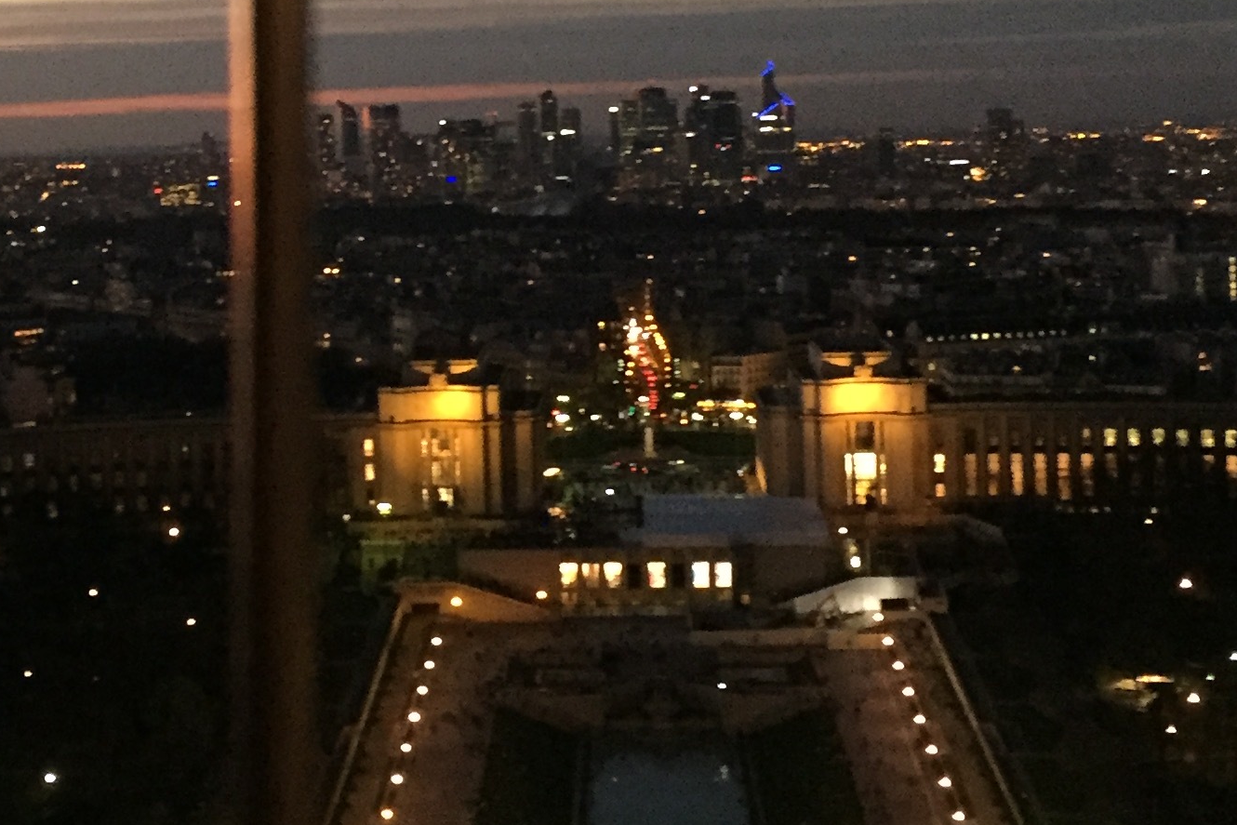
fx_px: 2543
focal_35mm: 74
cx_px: 419
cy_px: 173
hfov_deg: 27.2
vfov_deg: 18.3
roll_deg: +1.3
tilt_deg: -0.4
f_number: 2.2
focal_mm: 4.15
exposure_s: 1/17
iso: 400
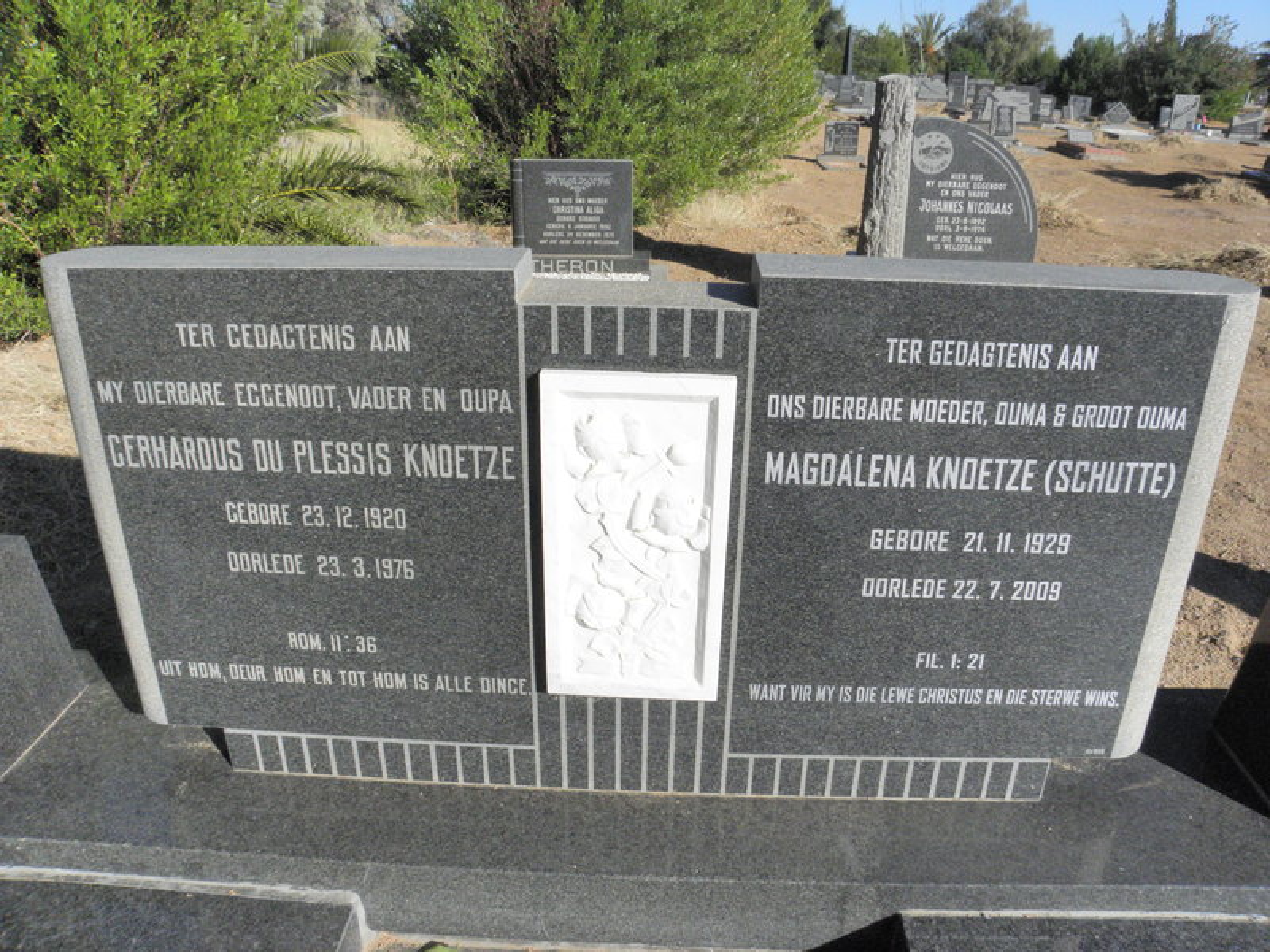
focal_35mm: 26
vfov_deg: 53.1
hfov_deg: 67.3
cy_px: 476
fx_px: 954
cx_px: 635
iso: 200
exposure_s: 1/1000
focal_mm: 4.6
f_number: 6.3
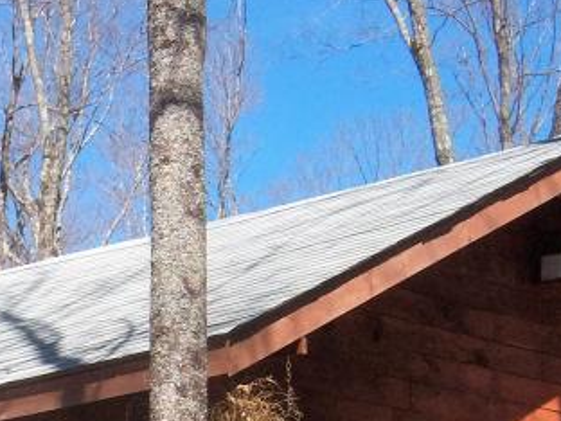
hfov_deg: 16.4
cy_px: 593
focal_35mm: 118
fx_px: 1912
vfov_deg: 12.1
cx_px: 9
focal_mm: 7.5
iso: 80
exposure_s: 1/320
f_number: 4.8
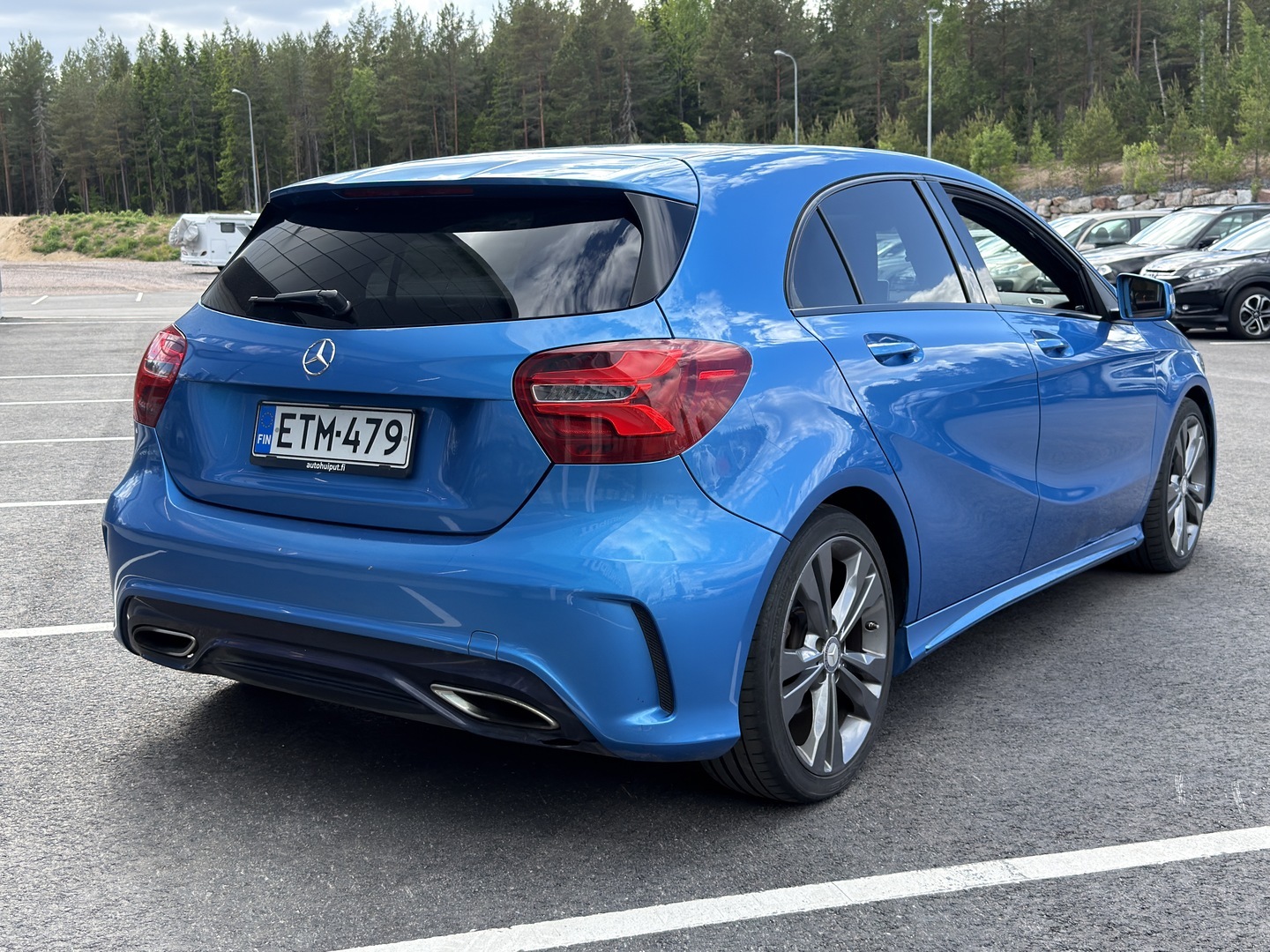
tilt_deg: -9.4
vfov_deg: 34.3
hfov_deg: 44.8
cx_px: 635
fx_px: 1541
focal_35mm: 42
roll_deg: +1.7
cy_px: 476
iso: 100
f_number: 1.78
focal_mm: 6.76
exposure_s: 1/1282
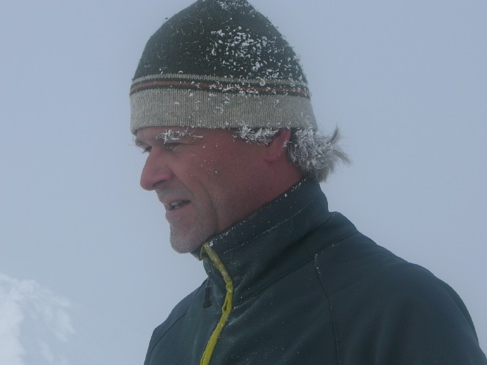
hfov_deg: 18.0
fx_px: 1533
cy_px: 164
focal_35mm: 109
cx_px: 210
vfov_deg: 13.6
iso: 50
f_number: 6
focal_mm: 18.8
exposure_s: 1/348
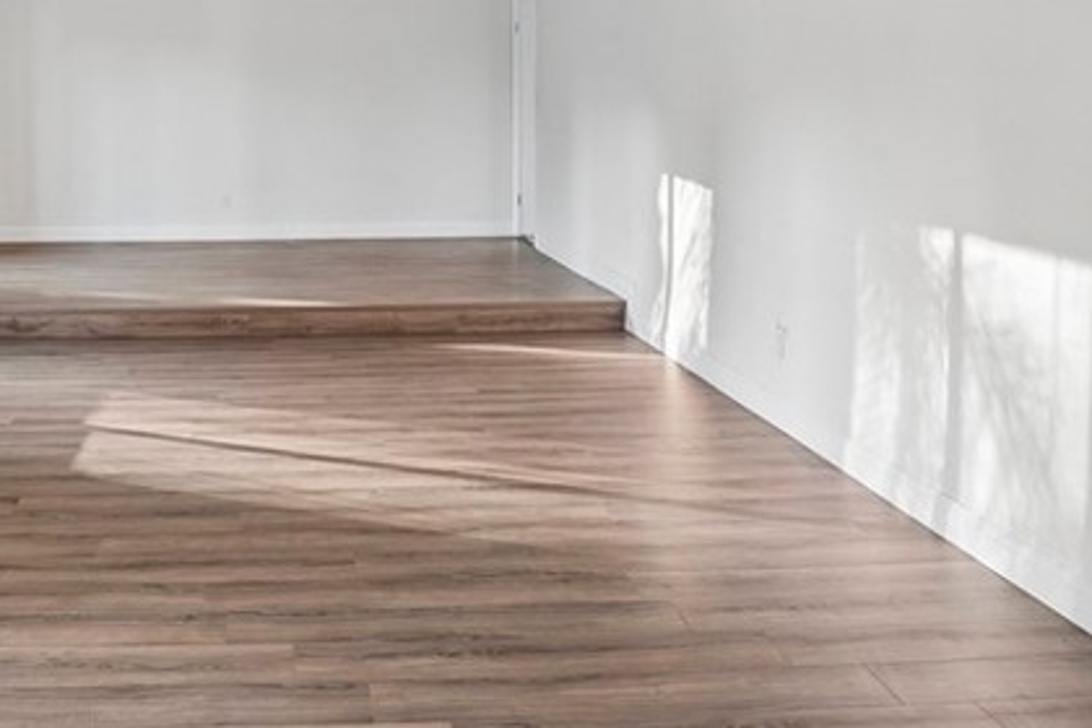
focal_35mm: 39
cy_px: 117
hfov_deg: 48.1
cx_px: 307
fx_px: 1183
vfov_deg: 33.0
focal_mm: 16
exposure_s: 1/13
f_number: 8
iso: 400
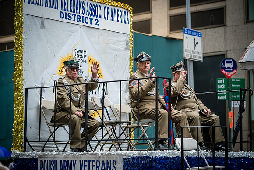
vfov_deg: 14.3
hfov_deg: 21.2
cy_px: 85
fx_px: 677
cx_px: 127
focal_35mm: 96
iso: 500
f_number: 3.5
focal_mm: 96
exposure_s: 1/500
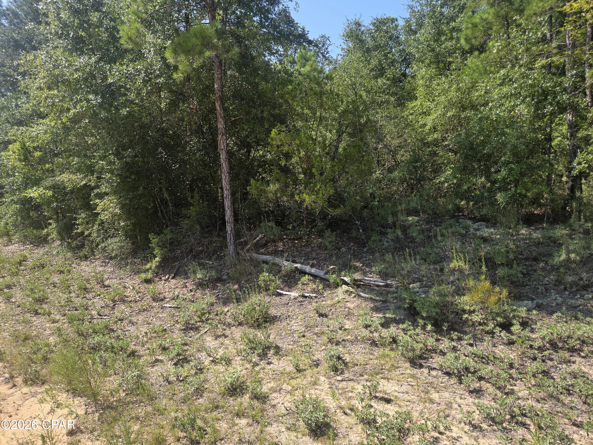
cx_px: 296
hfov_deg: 73.9
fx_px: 394
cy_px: 222
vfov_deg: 58.9
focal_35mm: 23
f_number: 1.8
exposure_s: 1/2234
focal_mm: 5.4
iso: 80
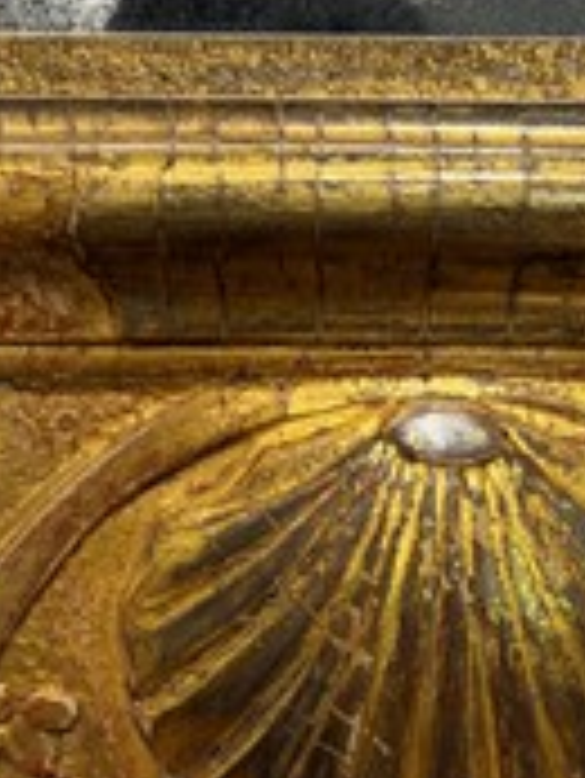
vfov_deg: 31.5
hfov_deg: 24.3
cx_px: 400
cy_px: 594
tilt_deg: -7.2
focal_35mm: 60
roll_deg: -1.0
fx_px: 1350
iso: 125
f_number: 1.6
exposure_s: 1/50
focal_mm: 5.96
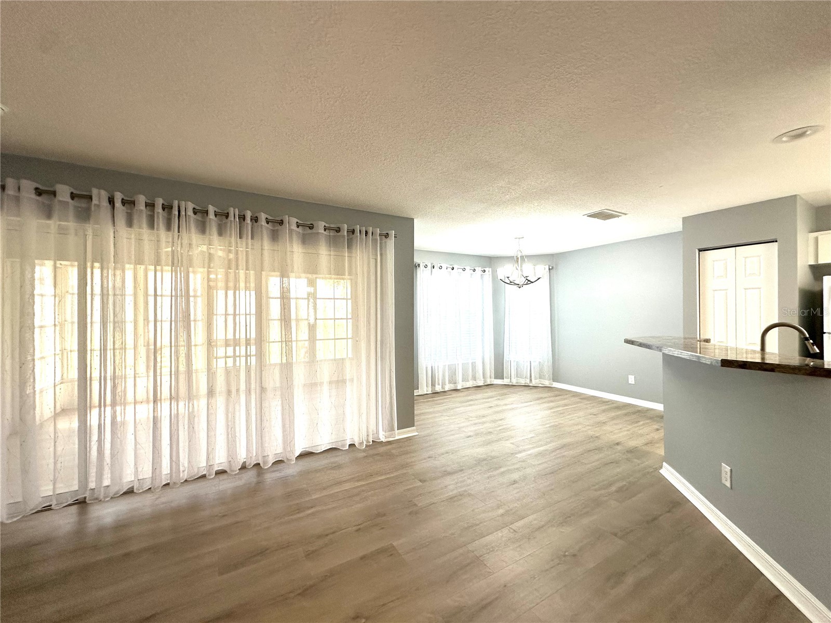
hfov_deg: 102.1
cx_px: 416
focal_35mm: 14
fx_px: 336
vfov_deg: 85.7
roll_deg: +0.2
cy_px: 312
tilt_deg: +0.5
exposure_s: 1/120
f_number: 2.2
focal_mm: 2.22
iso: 160
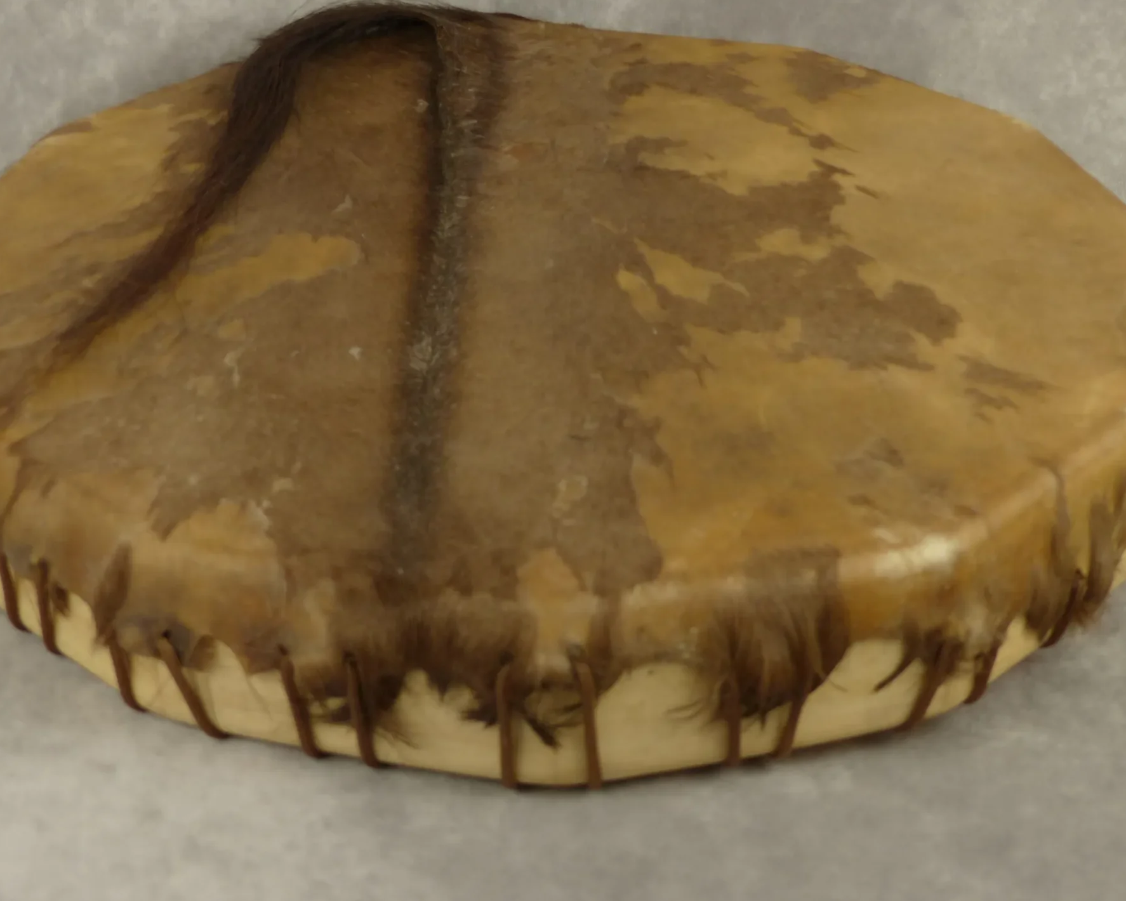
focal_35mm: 69
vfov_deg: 22.1
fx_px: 2300
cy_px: 339
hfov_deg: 27.5
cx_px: 567
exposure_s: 1/30
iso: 125
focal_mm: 8.7
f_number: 2.8
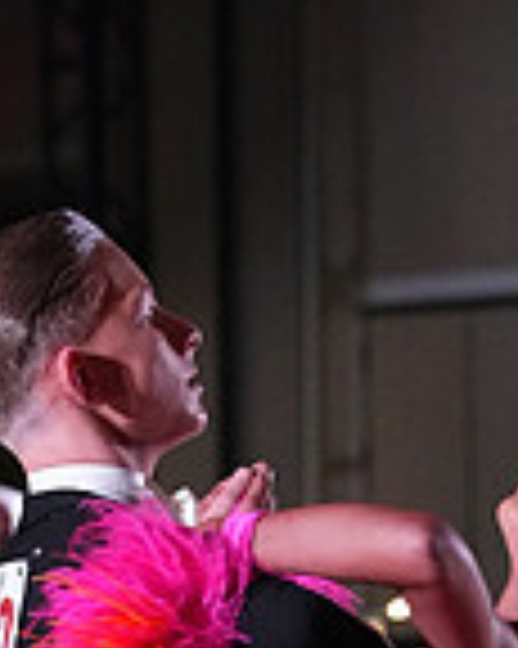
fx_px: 9784
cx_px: 25
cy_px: 1112
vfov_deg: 3.8
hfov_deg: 3.0
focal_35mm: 510
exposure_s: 1/400
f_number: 5.6
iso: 10000
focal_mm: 135
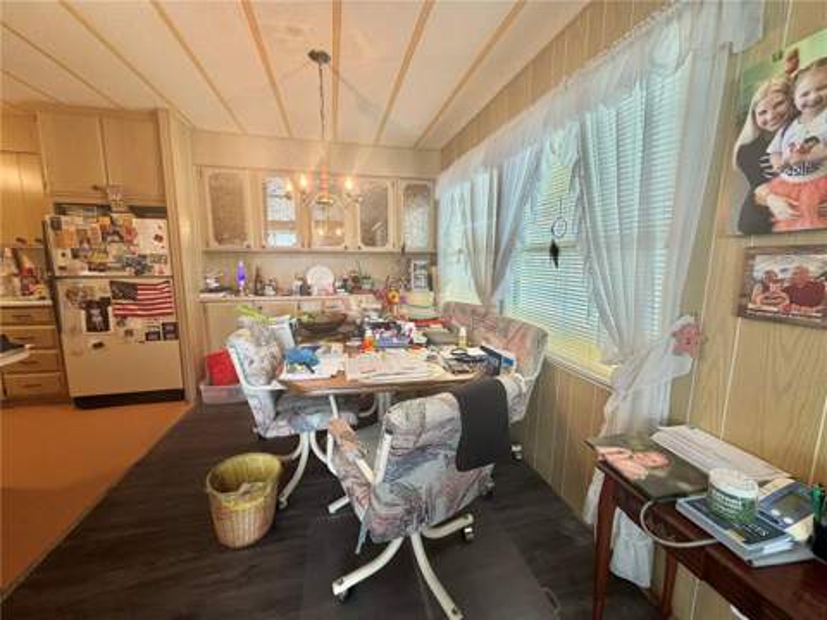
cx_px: 414
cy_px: 310
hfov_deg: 102.1
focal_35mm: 14
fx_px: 334
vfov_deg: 85.7
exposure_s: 1/60
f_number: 2.2
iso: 160
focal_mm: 2.22
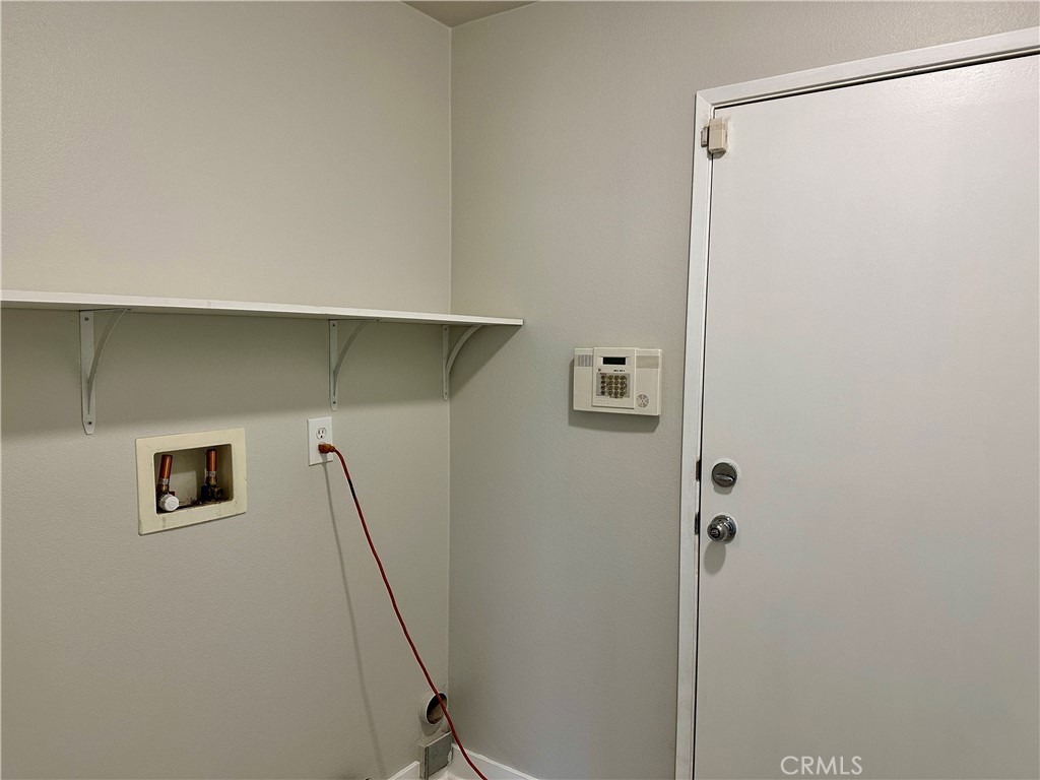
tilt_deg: -3.9
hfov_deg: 71.6
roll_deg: -0.9
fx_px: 721
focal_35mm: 24
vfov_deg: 56.8
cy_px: 390
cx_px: 520
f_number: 1.78
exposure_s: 1/120
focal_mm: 6.86
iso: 200
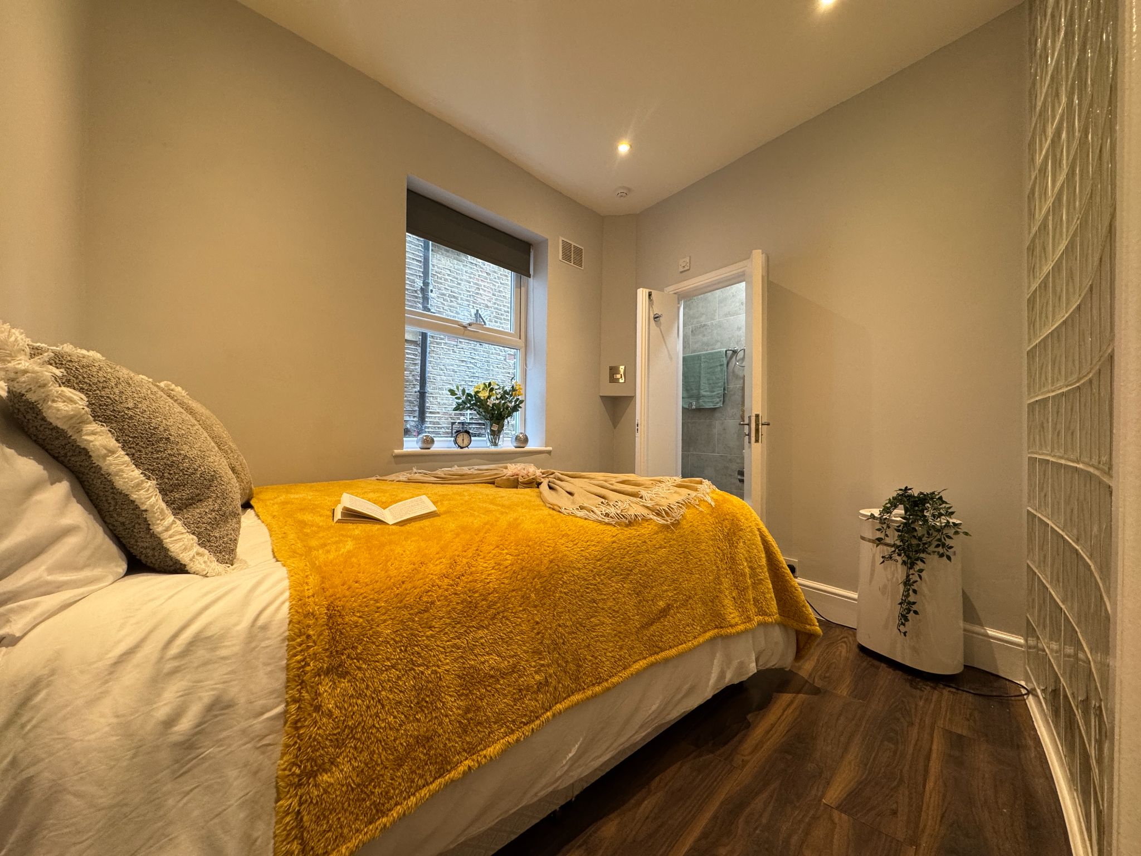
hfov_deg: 102.1
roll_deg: -0.7
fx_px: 461
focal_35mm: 14
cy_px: 428
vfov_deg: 85.7
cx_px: 570
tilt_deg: +1.4
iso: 200
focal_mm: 2.22
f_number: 2.2
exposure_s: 1/50
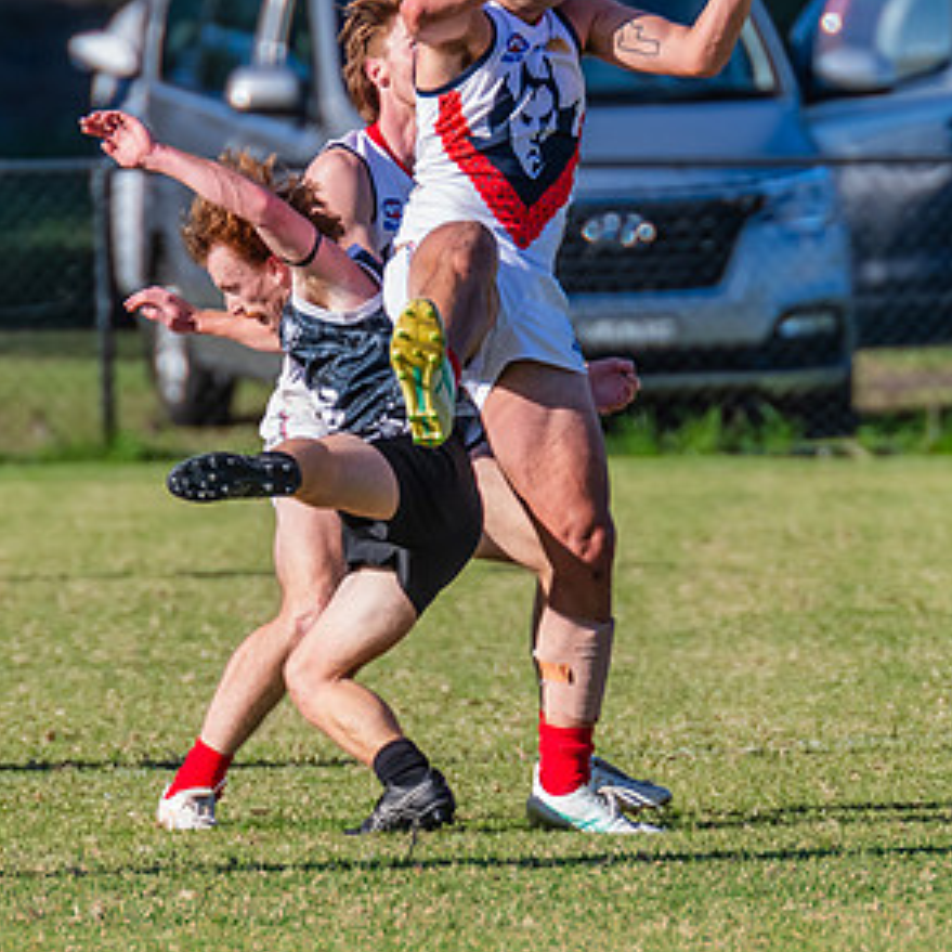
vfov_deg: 1.2
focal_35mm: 1455
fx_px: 45272
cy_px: 131
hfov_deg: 1.2
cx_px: 442
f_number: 7.1
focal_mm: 600
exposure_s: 1/1600
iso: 800
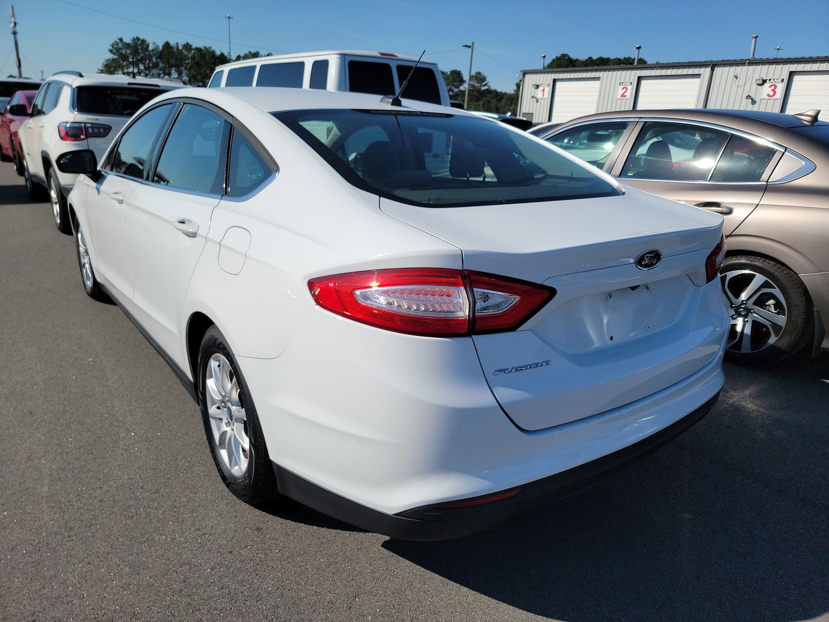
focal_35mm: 24
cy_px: 311
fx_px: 575
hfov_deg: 71.6
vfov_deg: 56.8
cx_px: 414
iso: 50
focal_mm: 6.7
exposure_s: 1/1537
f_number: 1.8
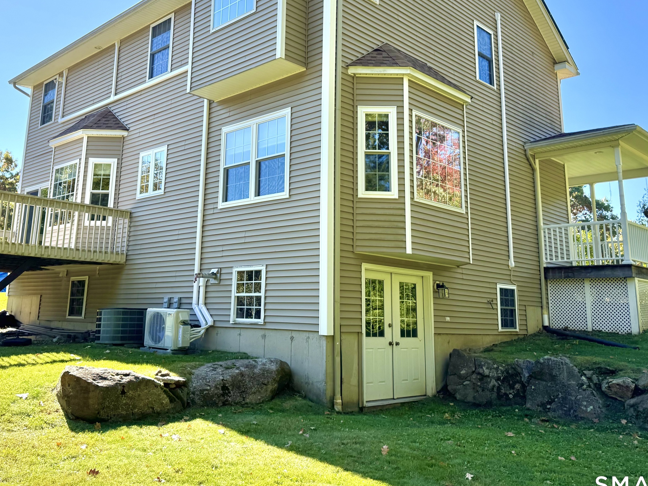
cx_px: 282
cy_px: 166
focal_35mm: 33
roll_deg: -1.6
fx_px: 618
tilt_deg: +12.9
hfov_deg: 55.2
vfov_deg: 42.4
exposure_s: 1/1637
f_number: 1.78
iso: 80
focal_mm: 6.76
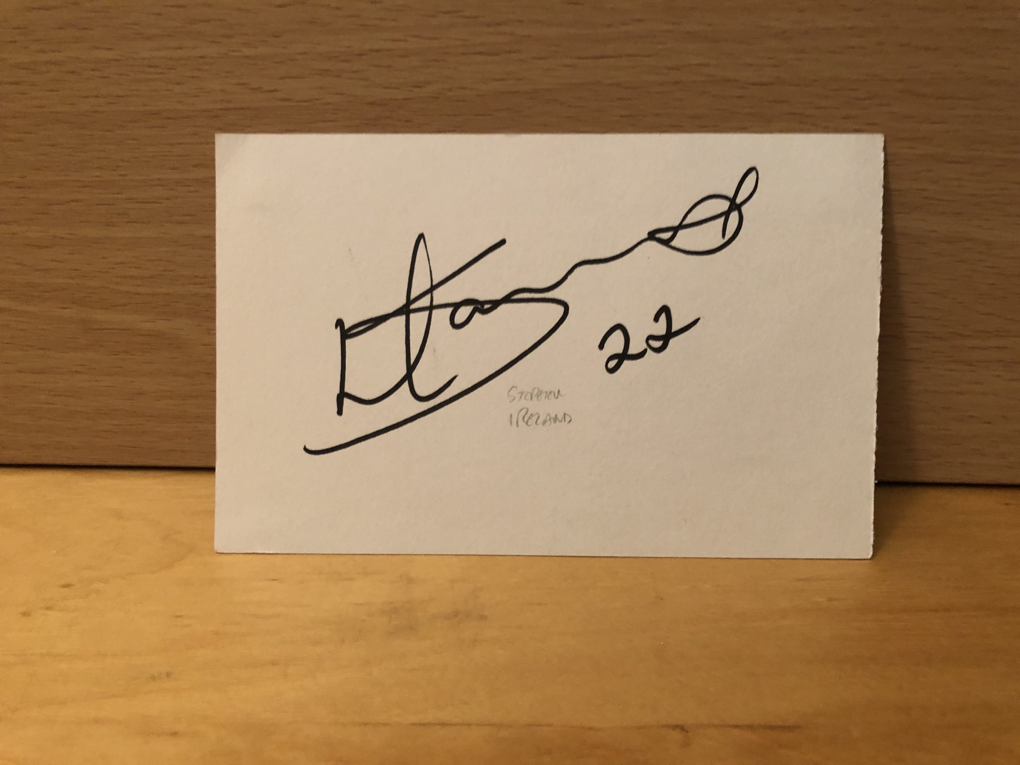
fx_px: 825
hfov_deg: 63.4
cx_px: 510
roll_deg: -0.2
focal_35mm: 28
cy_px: 382
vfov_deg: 49.7
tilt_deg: -26.7
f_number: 1.8
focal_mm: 3.99
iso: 100
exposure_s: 1/10
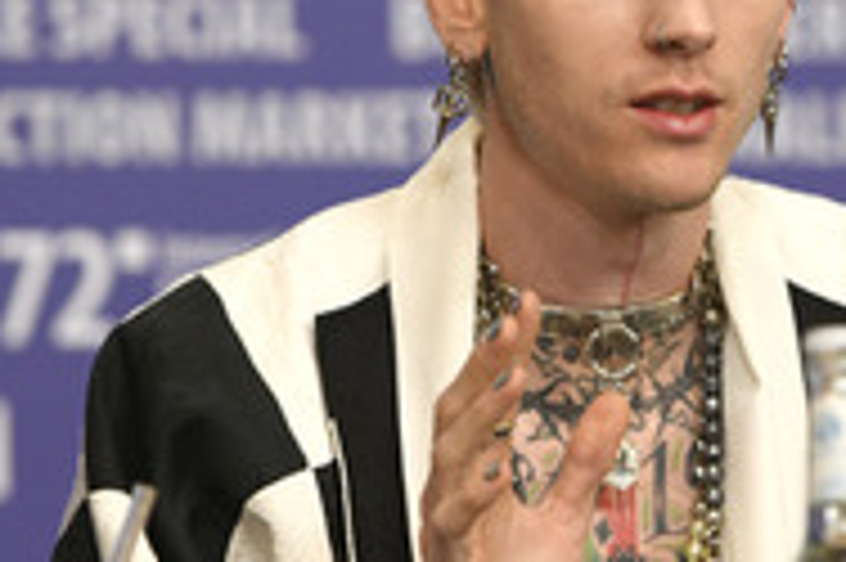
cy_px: 229
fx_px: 7607
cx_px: 641
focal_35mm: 324
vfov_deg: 4.2
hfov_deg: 6.4
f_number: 3.5
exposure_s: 1/200
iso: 1000
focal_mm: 135
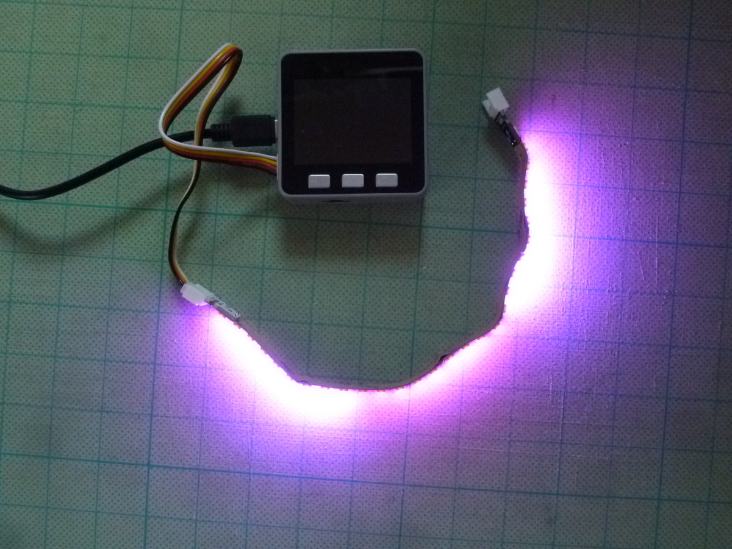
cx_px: 366
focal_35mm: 25
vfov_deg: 54.9
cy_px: 274
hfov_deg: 69.4
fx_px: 529
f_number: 2.8
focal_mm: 4.5
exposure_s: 1/60
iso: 640
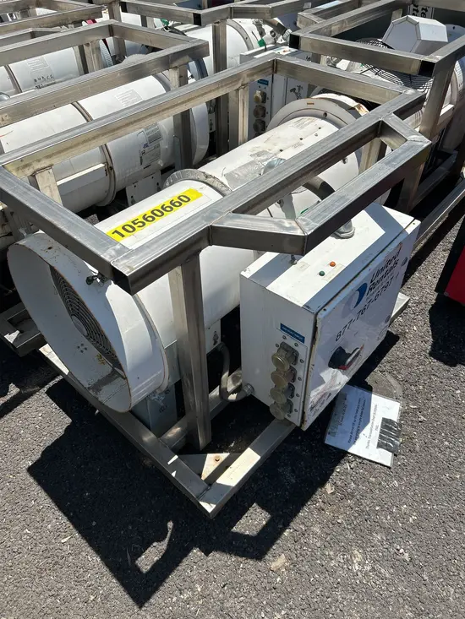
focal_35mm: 26
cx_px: 232
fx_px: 466
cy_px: 310
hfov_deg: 53.1
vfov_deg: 67.3
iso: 50
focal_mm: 5.7
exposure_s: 1/5319
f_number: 1.5
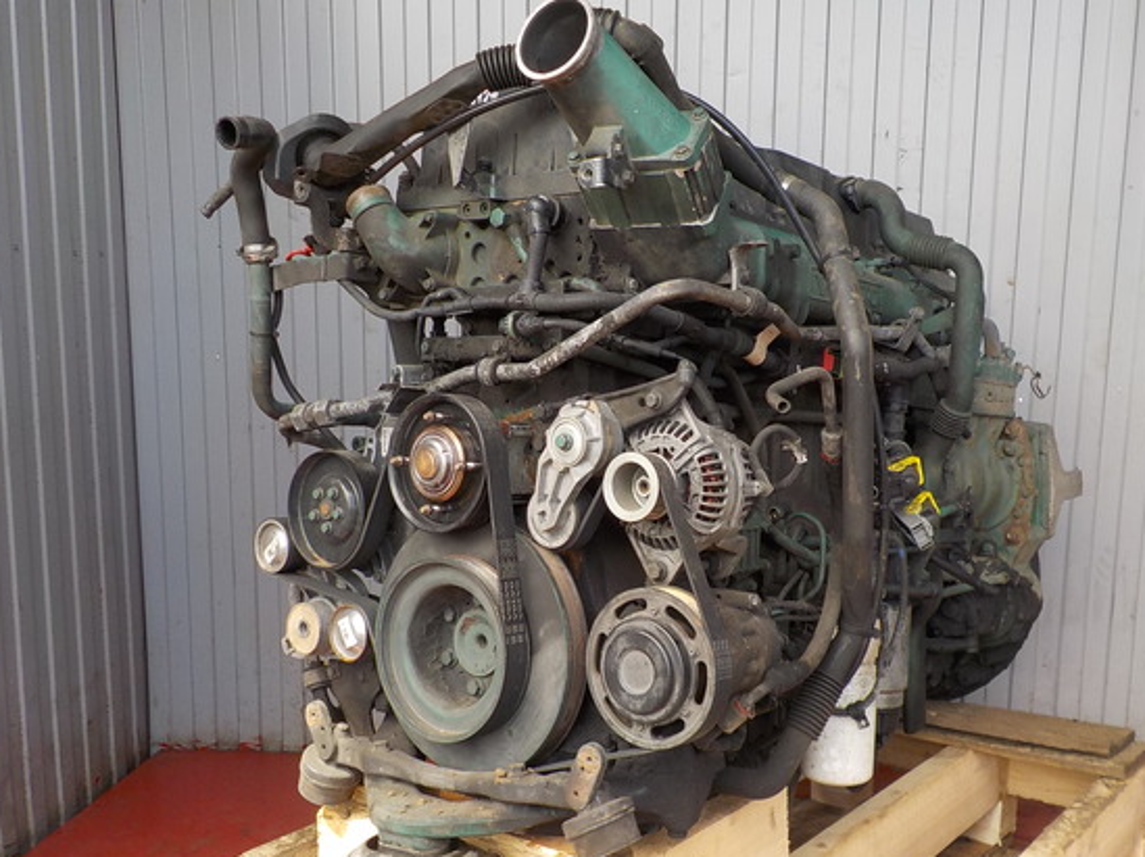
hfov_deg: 52.5
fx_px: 1157
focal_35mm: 35
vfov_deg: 40.6
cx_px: 640
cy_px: 484
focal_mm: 4.1
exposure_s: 1/160
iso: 125
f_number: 3.3
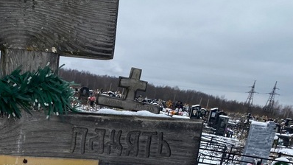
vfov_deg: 19.9
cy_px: 196
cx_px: 15
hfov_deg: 34.1
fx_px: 443
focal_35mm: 57
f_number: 1.8
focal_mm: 4.25
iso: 32
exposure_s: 1/428
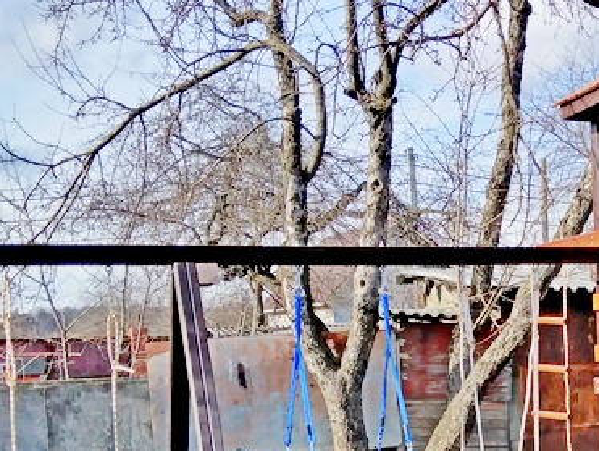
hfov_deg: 31.6
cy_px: 407
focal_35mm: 56
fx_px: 970
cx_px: 605
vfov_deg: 25.3
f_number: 1.8
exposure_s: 1/1049
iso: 100
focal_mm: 3.63
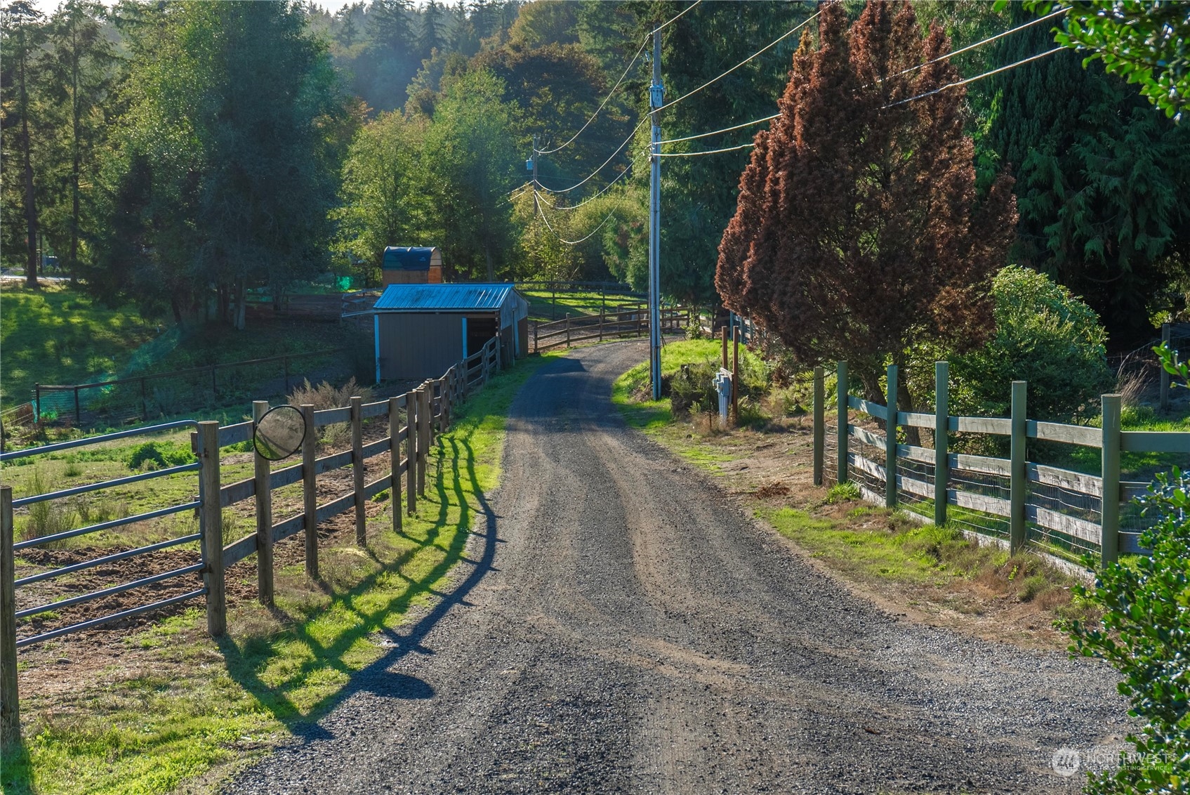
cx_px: 595
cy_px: 398
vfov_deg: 23.0
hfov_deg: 33.9
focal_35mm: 59
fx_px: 1951
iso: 100
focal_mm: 59
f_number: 7.1
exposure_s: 1/250
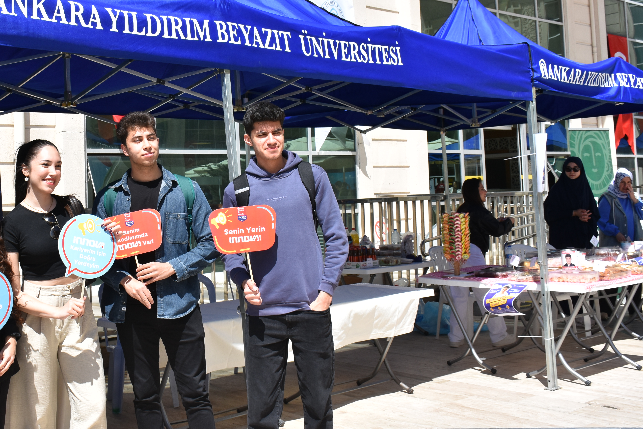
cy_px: 120
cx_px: 183
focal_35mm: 51
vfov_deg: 26.2
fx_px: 911
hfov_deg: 38.2
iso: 200
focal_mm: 22
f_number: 8
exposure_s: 1/500
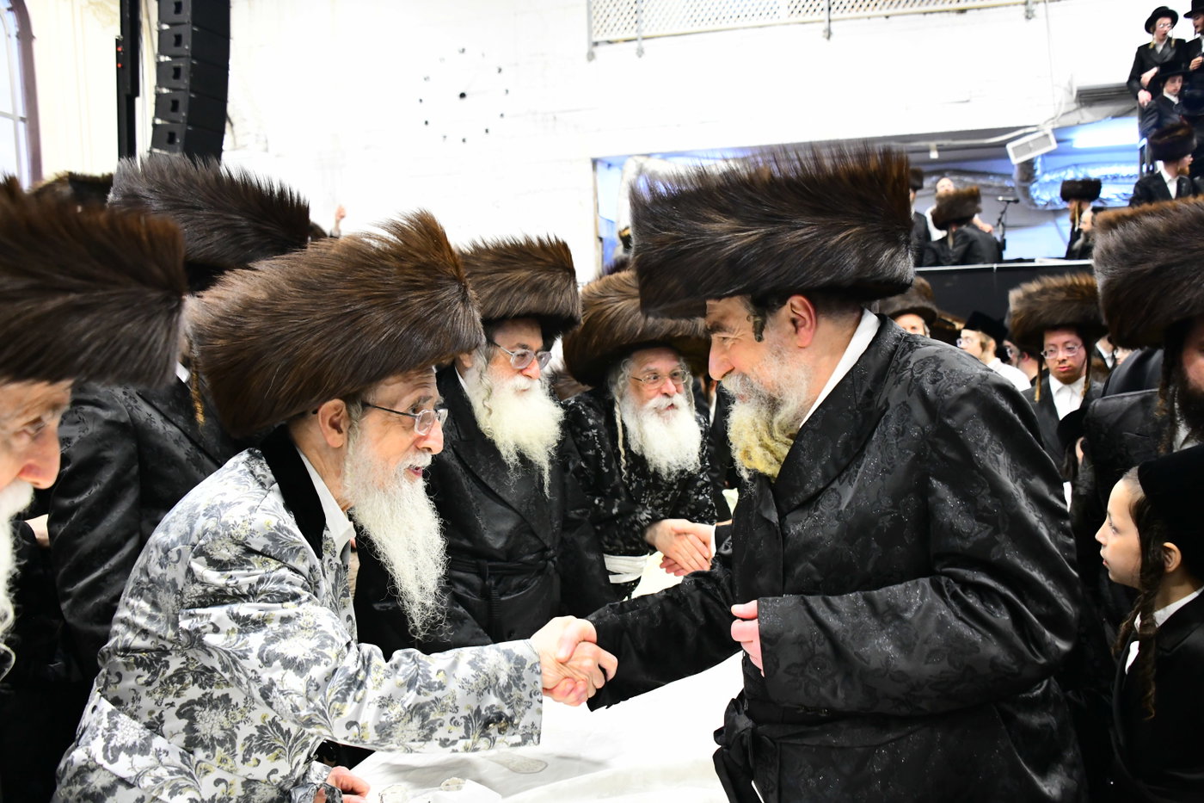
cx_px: 602
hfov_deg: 58.7
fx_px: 1070
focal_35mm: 32
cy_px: 402
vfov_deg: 41.1
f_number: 5.6
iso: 4000
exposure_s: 1/125
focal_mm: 32
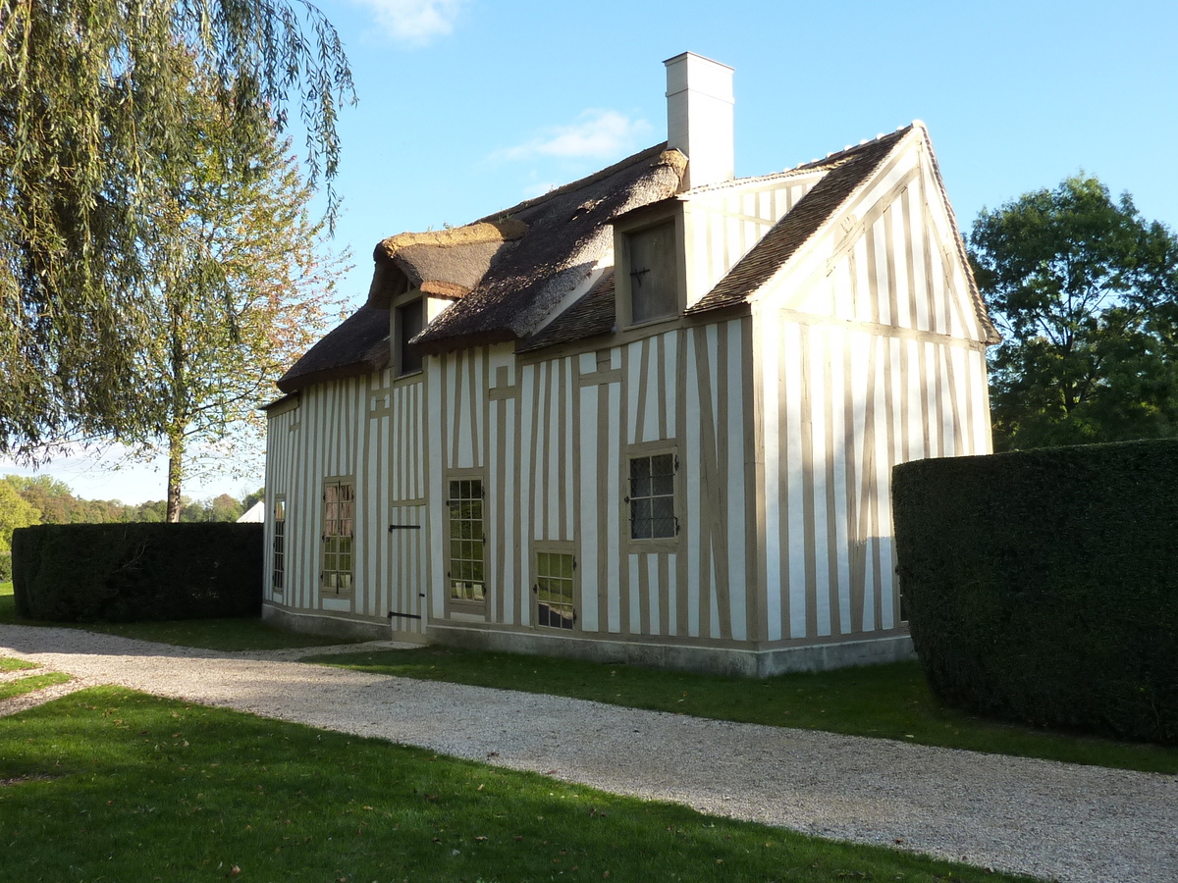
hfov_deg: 56.8
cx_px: 589
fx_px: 1089
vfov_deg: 44.2
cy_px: 442
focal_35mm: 32
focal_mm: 4.1
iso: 125
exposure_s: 1/250
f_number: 4
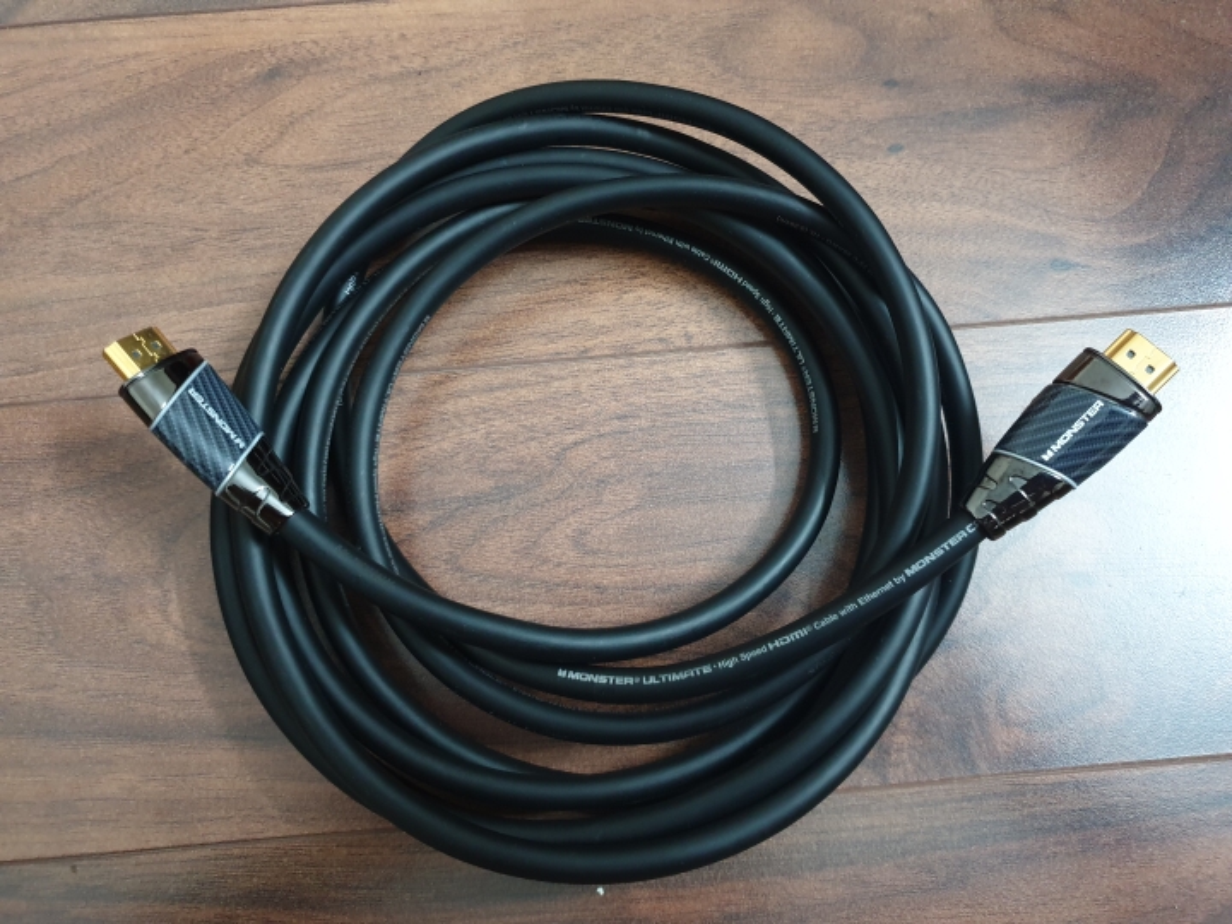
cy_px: 462
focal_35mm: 26
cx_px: 616
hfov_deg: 67.3
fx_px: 925
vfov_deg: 53.1
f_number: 1.5
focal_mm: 4.3
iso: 250
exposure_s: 1/14
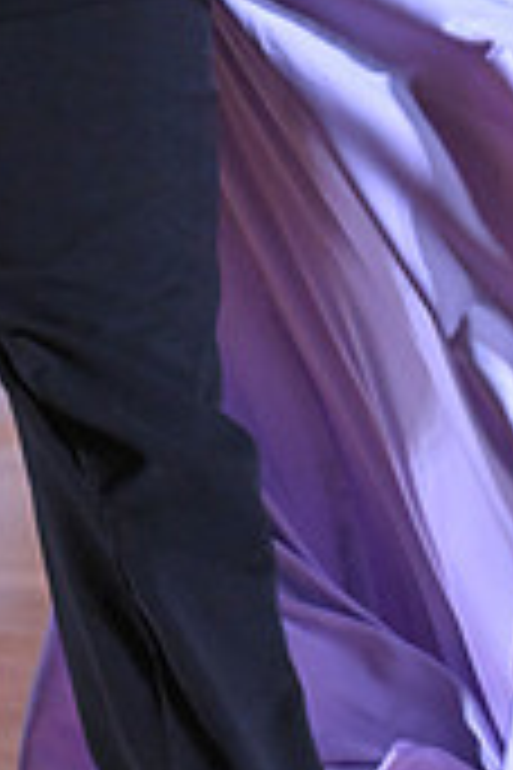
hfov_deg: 3.0
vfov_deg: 4.5
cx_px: 367
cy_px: -225
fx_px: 9810
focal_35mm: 459
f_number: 5.6
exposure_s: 1/400
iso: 5000
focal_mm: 135
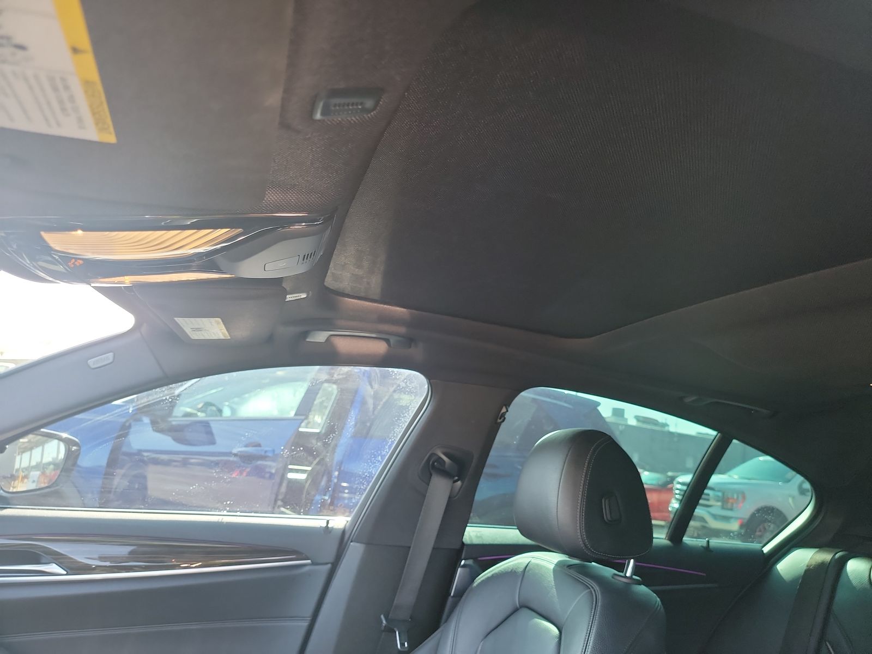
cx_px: 436
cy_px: 327
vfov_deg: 56.8
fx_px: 605
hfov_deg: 71.6
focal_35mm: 24
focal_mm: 6.7
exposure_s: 1/59
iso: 246
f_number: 1.8
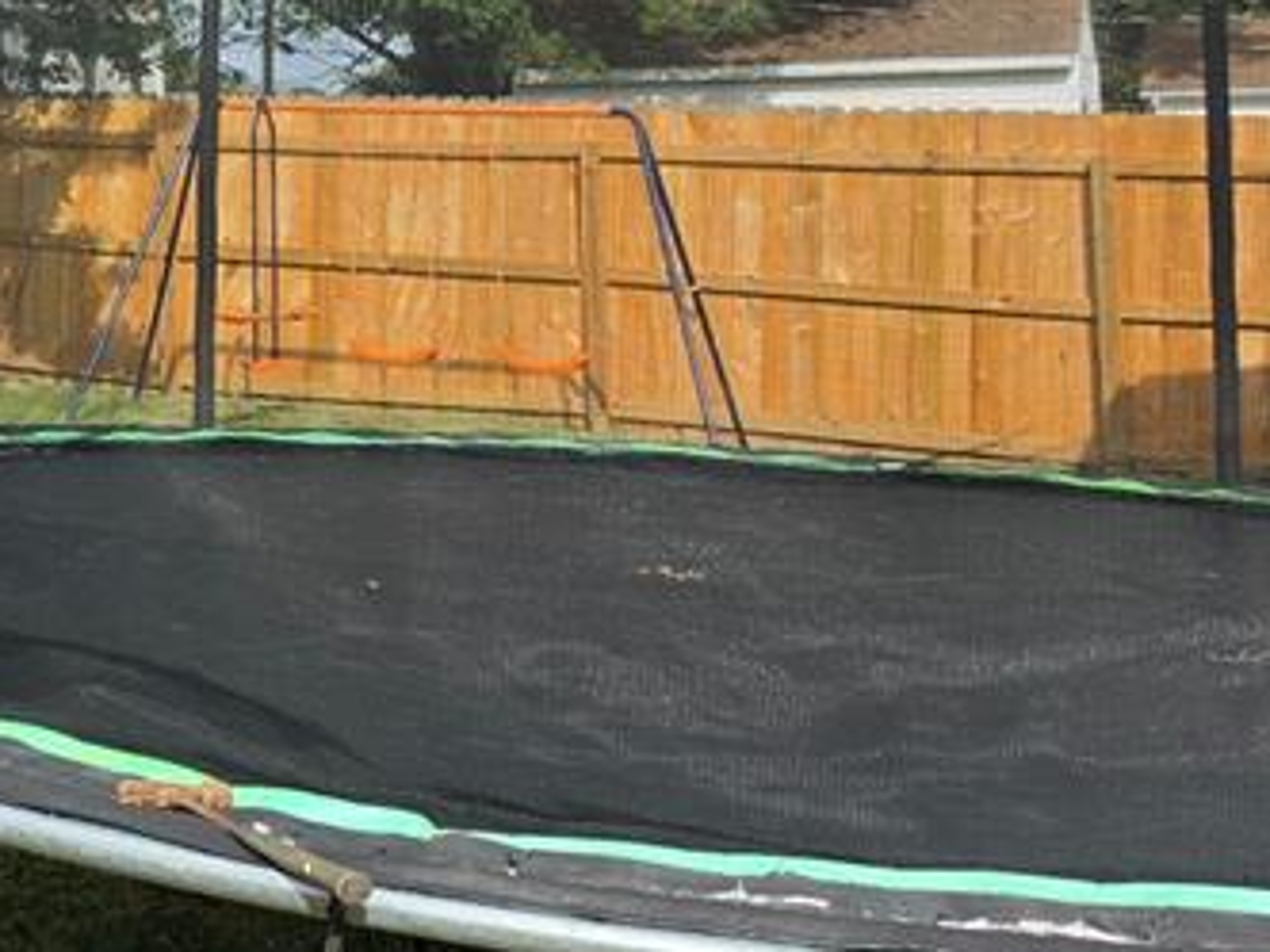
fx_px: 2605
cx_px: -409
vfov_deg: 20.2
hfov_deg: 23.9
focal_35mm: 71
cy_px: 54
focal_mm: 6.5
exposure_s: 1/5445
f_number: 1.4
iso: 64
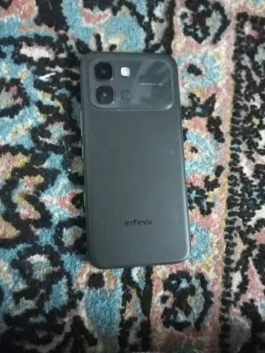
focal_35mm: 30
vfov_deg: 60.0
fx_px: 306
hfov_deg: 46.8
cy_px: 176
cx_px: 132
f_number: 1.8
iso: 12850
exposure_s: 1/16.7
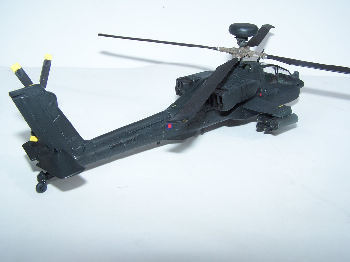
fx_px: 384
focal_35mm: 38
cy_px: 131
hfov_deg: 49.0
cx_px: 175
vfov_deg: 37.7
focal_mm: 6.3
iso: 80
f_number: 5.6
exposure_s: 1/1500
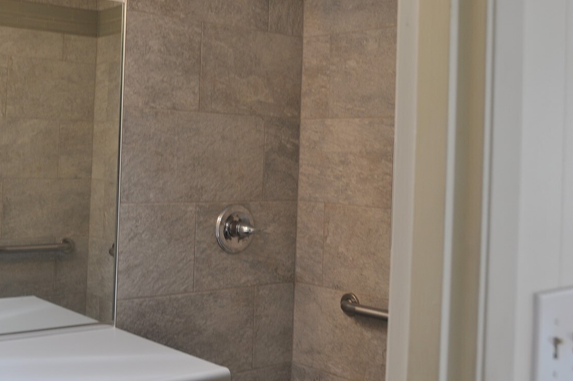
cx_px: 178
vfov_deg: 26.8
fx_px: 795
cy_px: 138
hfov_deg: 39.1
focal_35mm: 50
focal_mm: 22
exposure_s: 1/30
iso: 200
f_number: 5.6
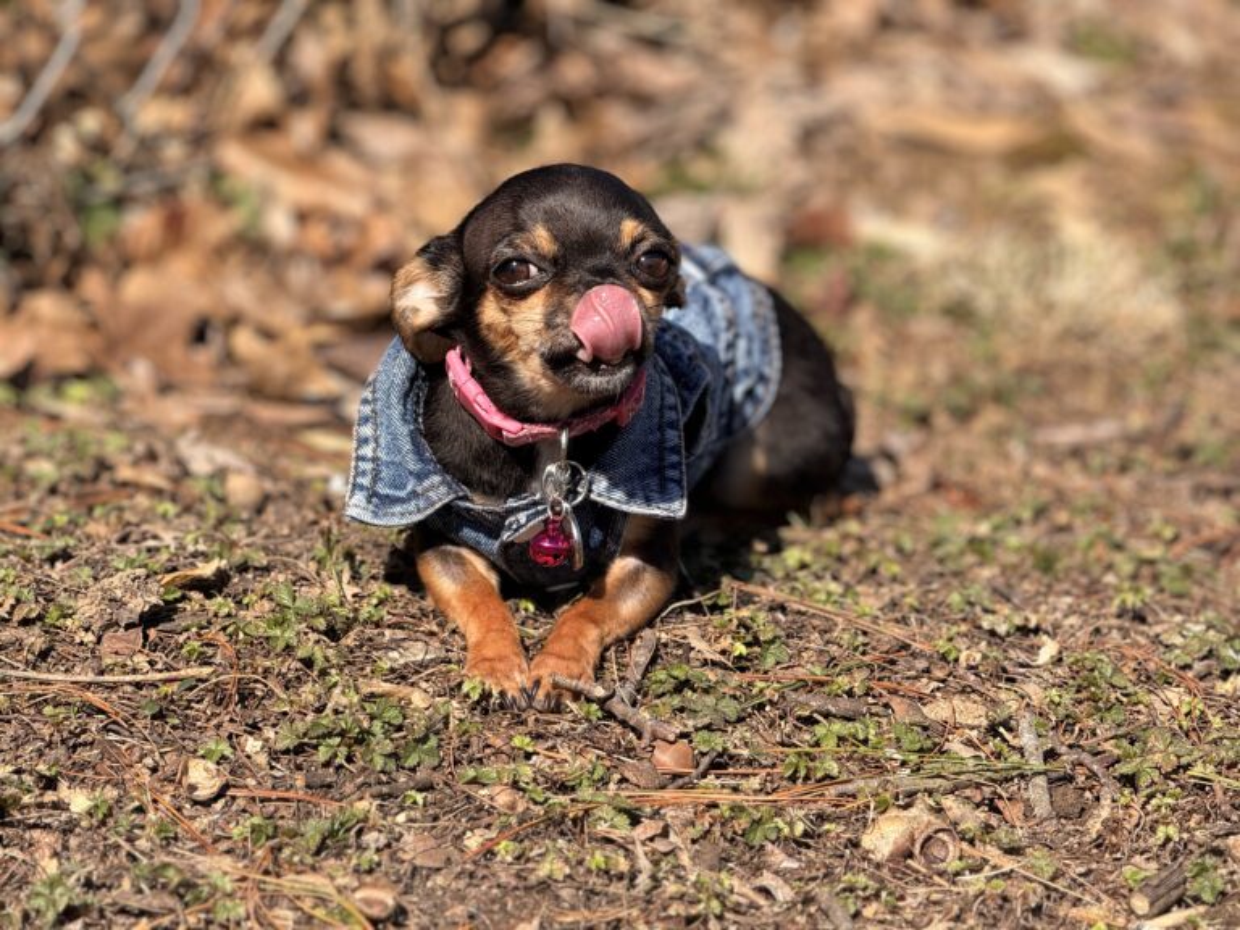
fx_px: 4299
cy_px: 465
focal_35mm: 120
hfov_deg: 16.4
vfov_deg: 12.3
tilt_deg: -14.0
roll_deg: -0.9
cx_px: 620
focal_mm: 15.66
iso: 64
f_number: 2.8
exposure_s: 1/1368
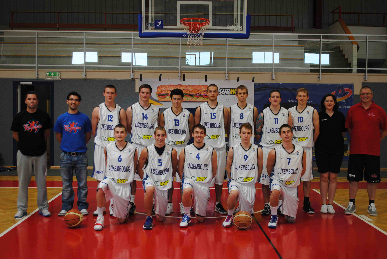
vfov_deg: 28.2
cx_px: 194
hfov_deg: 41.1
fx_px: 517
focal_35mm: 48
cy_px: 130
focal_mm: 32
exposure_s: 1/40
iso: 200
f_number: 4.8
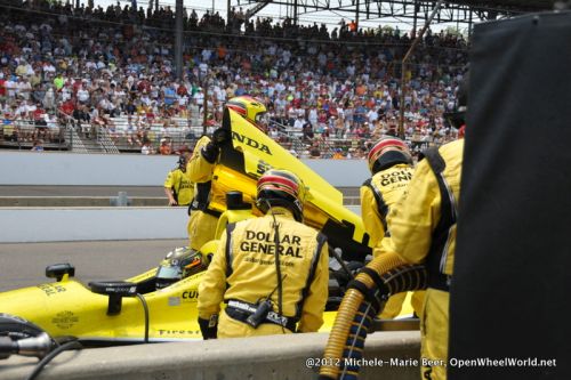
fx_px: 1094
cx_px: 286
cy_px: 190
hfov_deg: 29.3
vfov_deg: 19.7
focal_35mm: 69
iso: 400
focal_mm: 46
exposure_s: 1/1250
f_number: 4.5
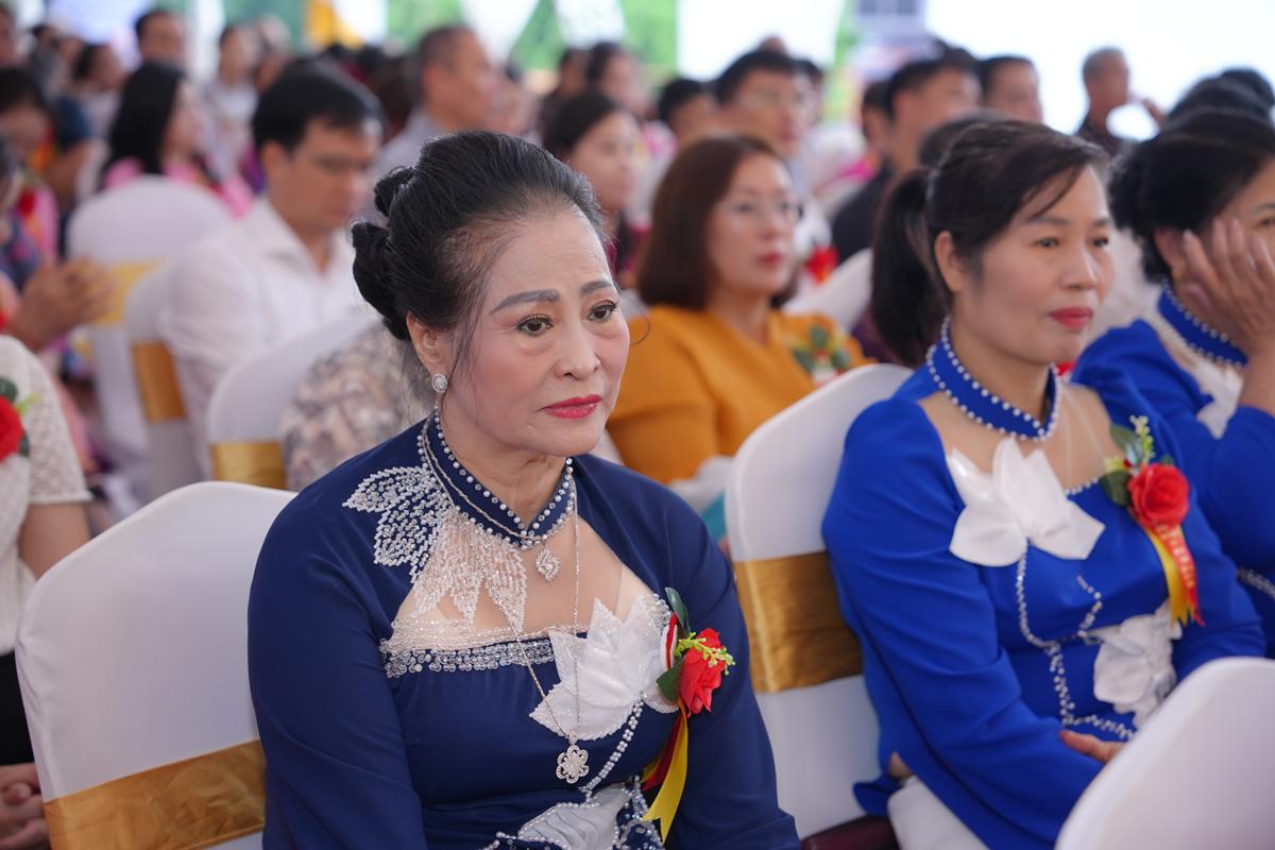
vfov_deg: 20.6
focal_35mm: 66
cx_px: 638
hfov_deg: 30.5
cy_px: 425
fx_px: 2337
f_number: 2.8
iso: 800
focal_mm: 66
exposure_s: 1/160
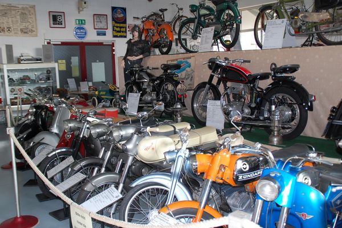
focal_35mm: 38
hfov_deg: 51.3
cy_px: 114
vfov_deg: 35.5
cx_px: 171
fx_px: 356
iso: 400
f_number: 3.8
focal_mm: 25
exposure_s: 1/60
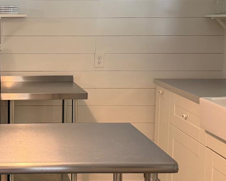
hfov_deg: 28.9
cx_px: 26
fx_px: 421
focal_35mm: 63
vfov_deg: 24.1
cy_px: 65
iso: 320
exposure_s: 1/60
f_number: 1.78
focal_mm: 6.76
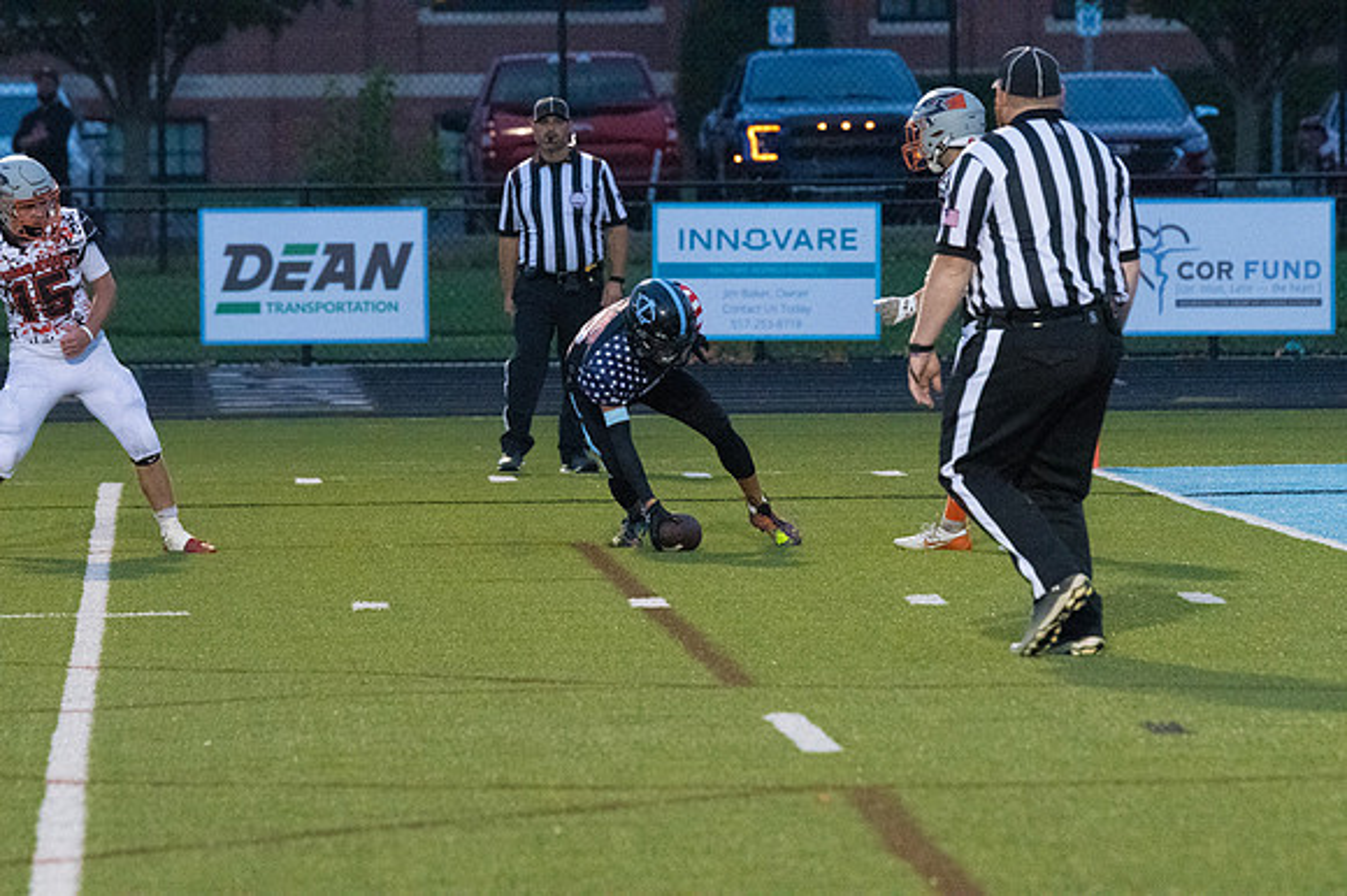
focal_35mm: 300
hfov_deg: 6.9
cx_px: 674
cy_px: 448
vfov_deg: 4.6
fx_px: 11218
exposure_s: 1/1250
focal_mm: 200
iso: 8000
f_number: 5
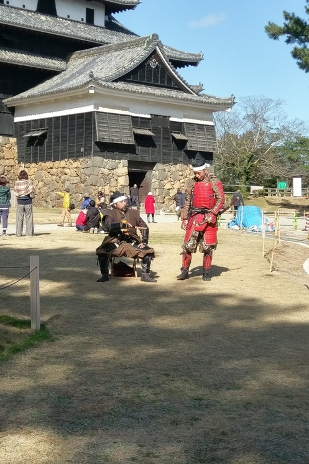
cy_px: 236
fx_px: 374
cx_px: 166
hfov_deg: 44.9
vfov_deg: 63.7
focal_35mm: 29
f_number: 1.8
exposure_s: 1/2341
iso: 100
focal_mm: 4.58
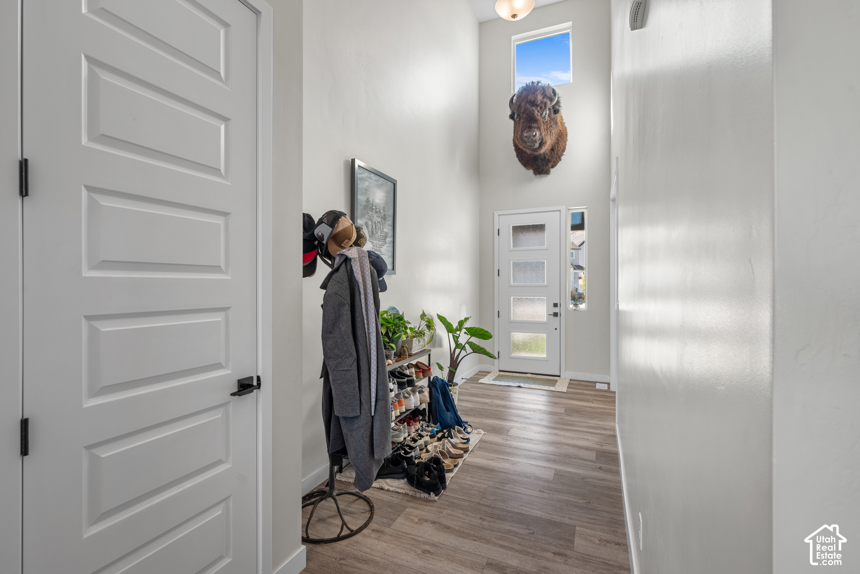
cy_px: 287
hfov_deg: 96.7
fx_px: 382
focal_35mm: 16
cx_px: 430
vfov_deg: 73.8
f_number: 8
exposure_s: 1/2.5
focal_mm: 16
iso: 500
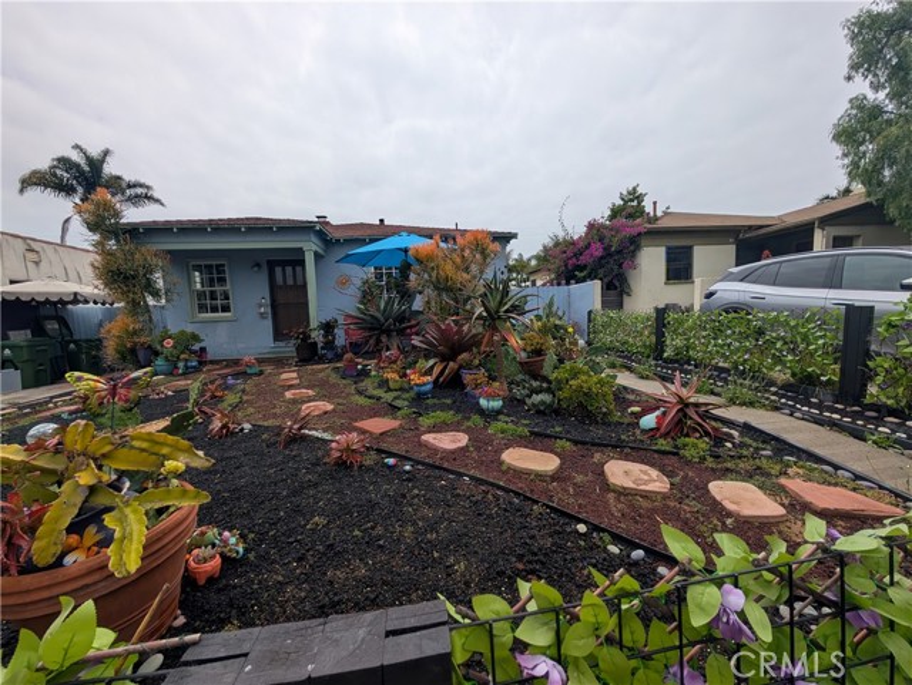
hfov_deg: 110.5
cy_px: 342
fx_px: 316
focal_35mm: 12
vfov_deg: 94.6
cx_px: 456
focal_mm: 2.02
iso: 59
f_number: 1.7
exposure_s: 1/6494
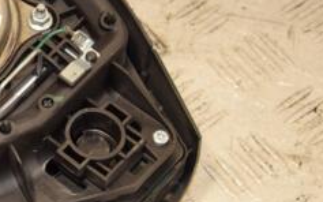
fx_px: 1364
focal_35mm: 155
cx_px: -71
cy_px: 87
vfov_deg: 8.5
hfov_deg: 13.1
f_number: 7.1
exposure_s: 1/200
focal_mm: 40
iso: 800
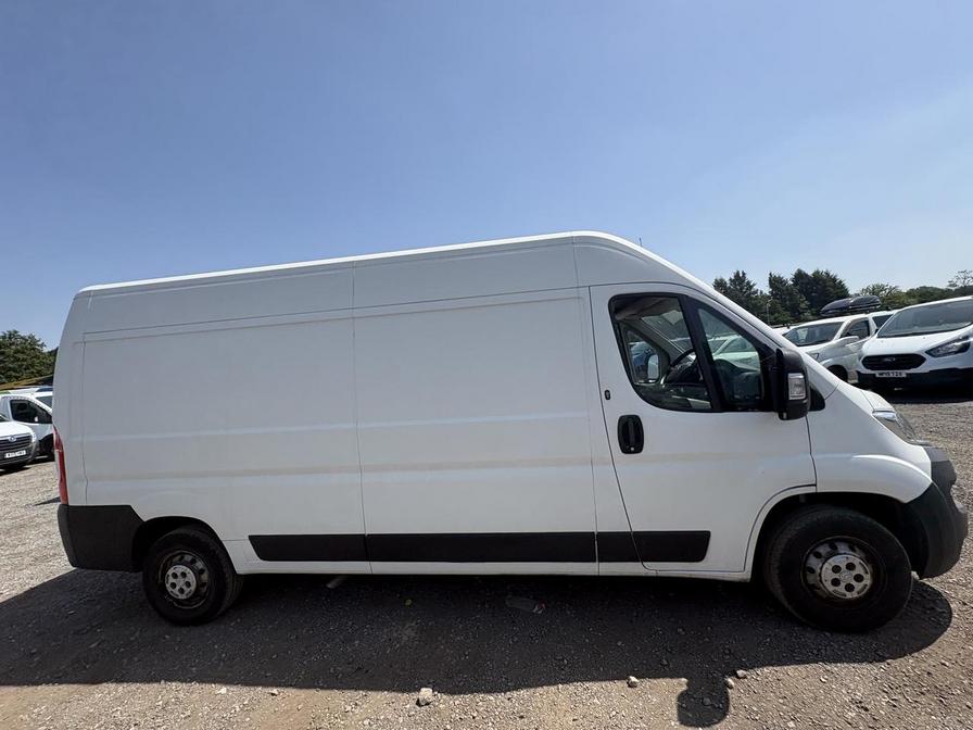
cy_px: 365
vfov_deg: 85.7
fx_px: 394
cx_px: 486
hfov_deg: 102.1
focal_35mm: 14
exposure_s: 1/1880
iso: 50
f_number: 2.2
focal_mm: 2.22
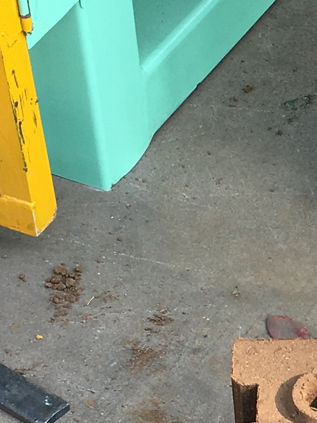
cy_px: 384
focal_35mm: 141
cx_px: 430
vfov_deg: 13.9
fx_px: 1721
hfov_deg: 10.3
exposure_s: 1/587
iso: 25
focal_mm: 4.15
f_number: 2.2
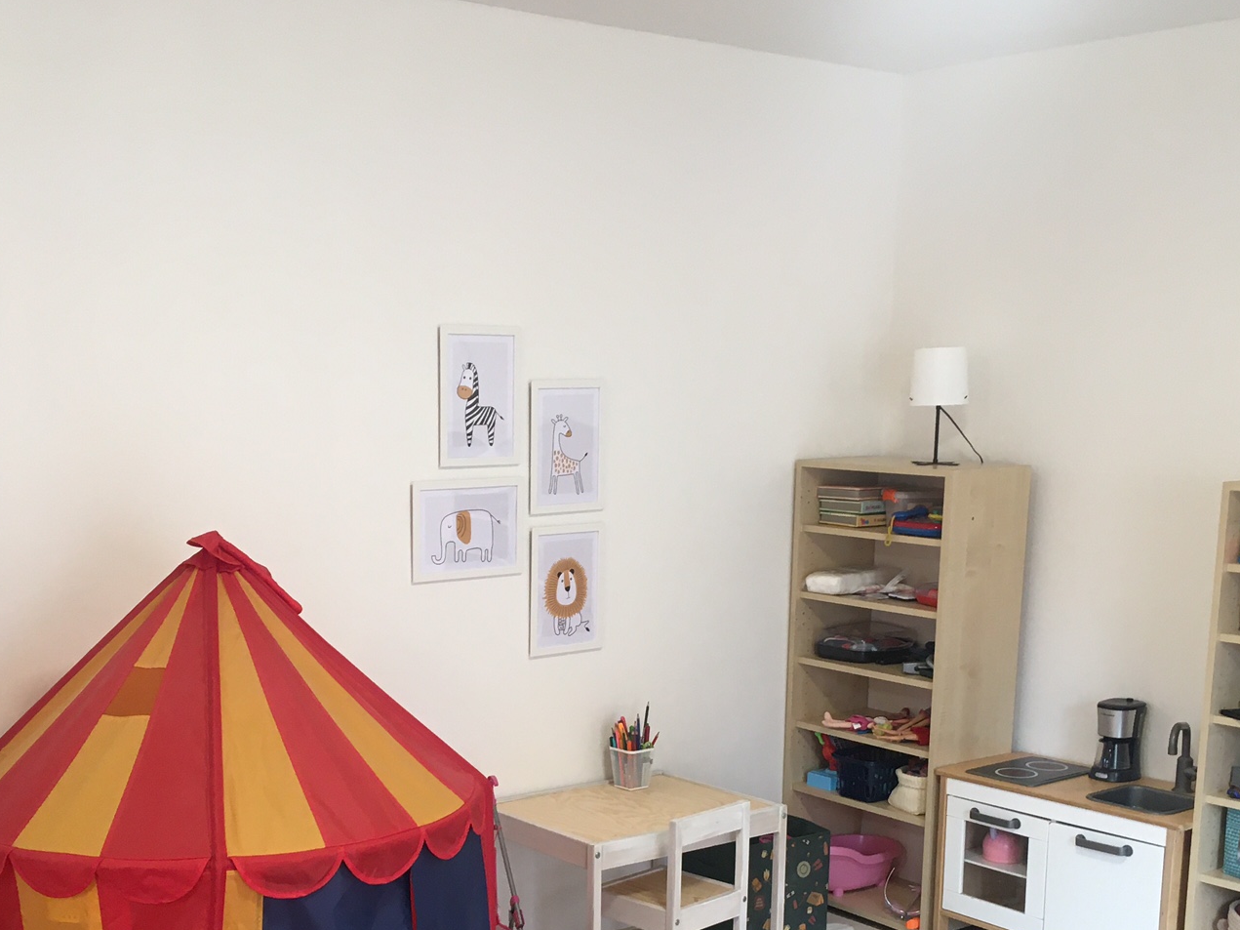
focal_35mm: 46
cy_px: 726
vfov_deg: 30.8
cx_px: 565
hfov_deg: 41.2
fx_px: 1648
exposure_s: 1/33
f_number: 2.2
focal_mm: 4.15
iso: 80
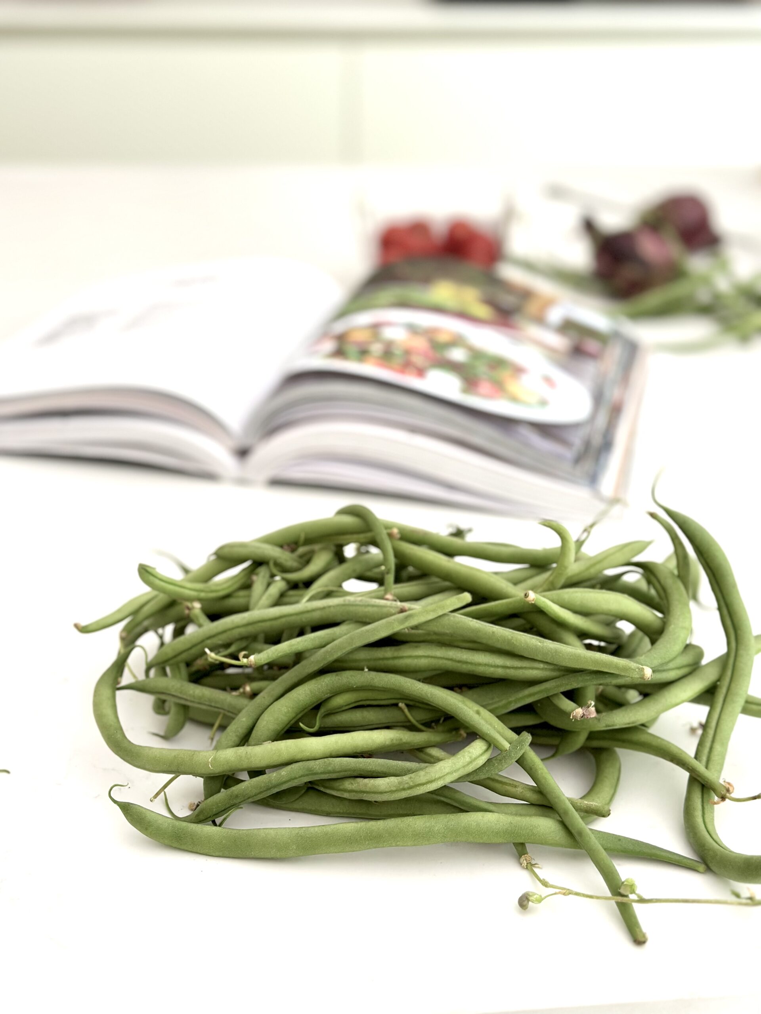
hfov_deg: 30.3
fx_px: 1407
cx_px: 380
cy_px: 507
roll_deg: -1.0
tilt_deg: -25.8
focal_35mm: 48
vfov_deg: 39.7
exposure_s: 1/79
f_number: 1.78
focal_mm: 6.86
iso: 125
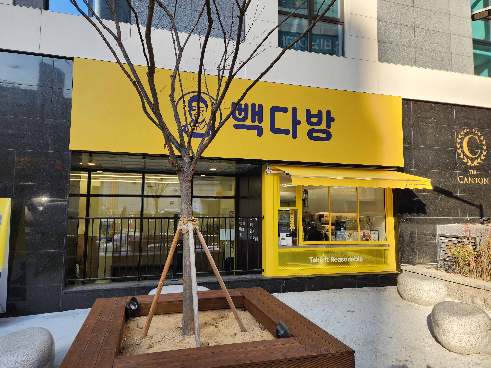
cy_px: 184
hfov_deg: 73.9
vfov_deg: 58.9
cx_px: 246
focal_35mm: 23
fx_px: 326
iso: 20
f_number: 1.8
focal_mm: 5.4
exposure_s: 1/395
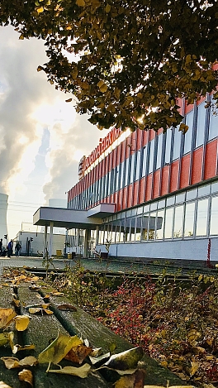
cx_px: 73
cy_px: 244
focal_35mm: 39
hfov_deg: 30.2
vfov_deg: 51.0
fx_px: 401
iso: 20
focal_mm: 3.99
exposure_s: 1/4167
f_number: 1.8
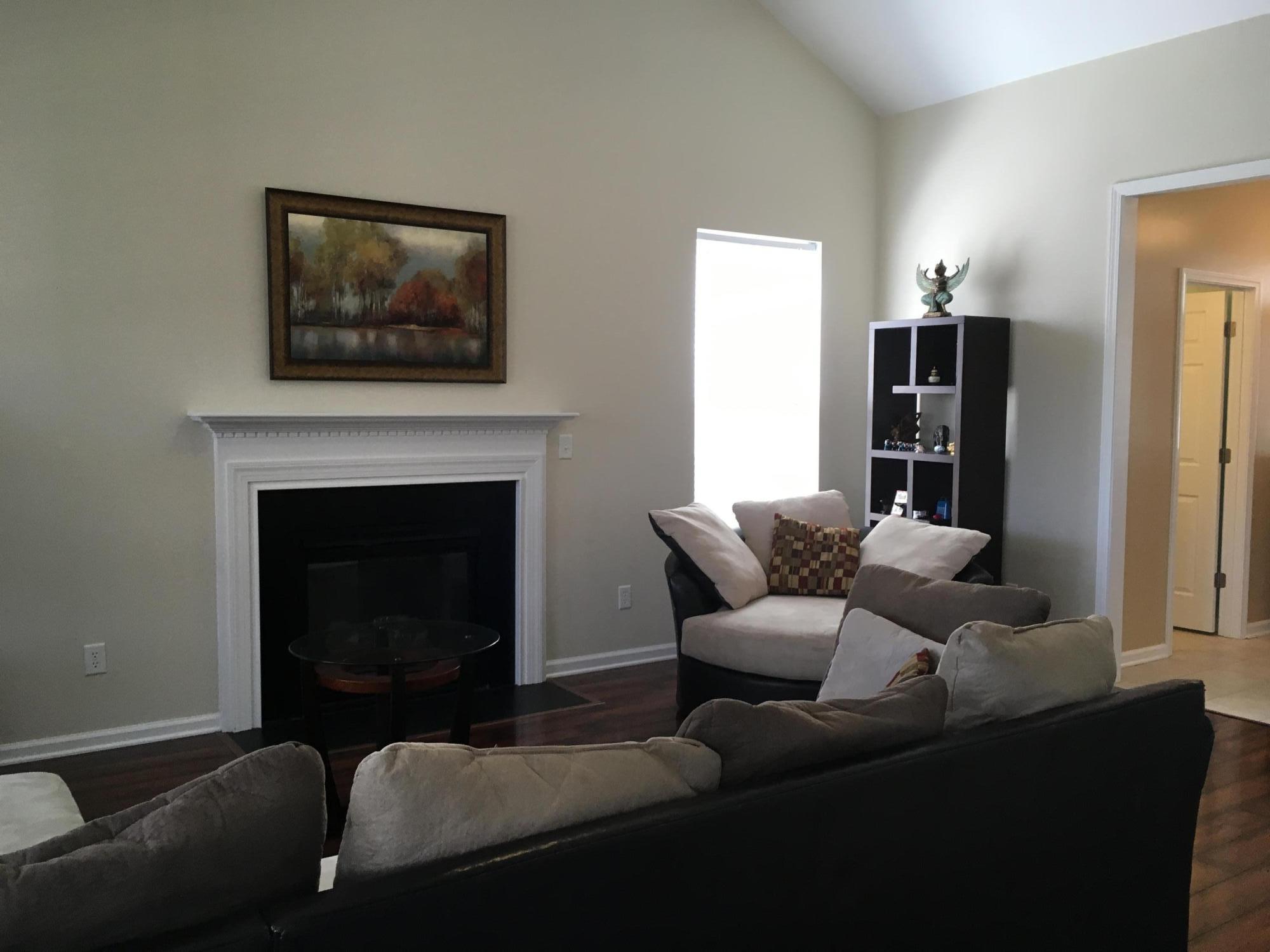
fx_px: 1064
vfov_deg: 48.2
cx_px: 635
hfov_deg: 61.7
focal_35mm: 29
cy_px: 476
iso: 32
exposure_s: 1/30
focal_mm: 4.15
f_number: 2.2
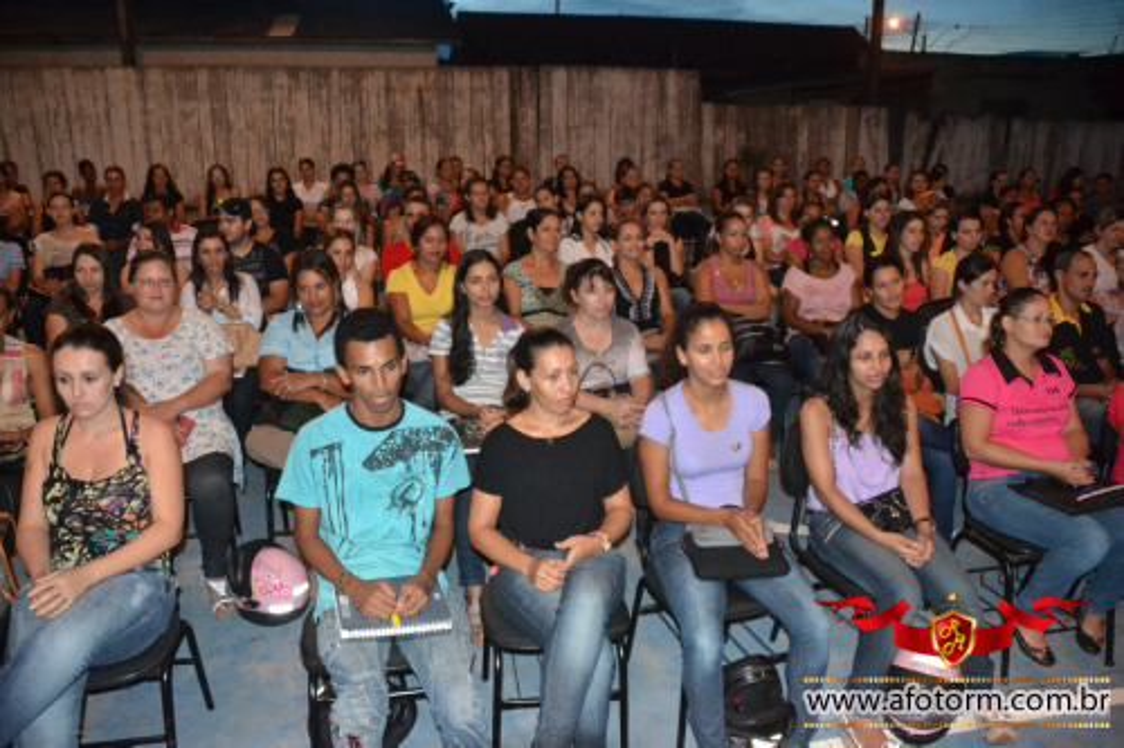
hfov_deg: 61.9
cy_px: 374
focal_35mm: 30
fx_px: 936
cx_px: 562
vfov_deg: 43.6
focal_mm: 20
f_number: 3.5
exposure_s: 1/60
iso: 3200
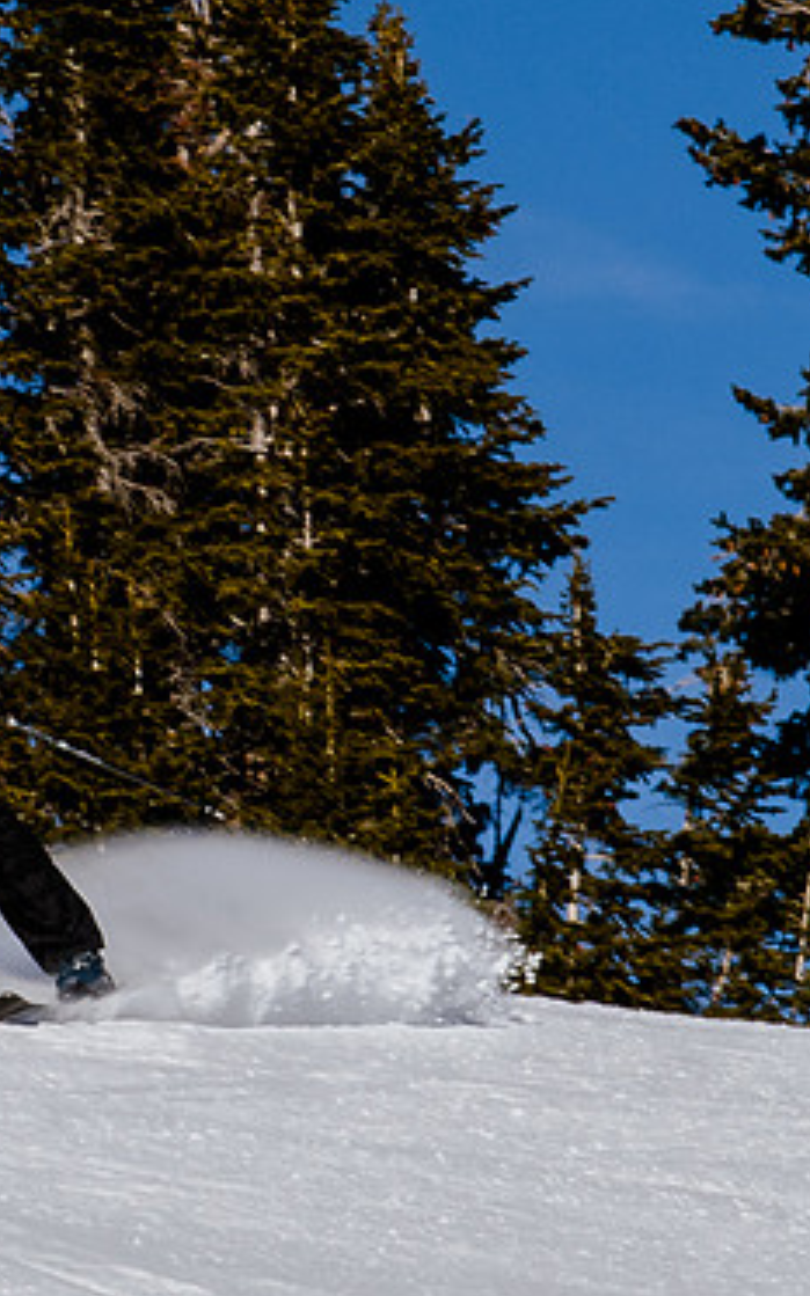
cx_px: 147
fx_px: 17490
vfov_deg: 4.2
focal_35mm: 495
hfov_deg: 2.7
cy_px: 518
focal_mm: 92
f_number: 18
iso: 160
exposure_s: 1/200
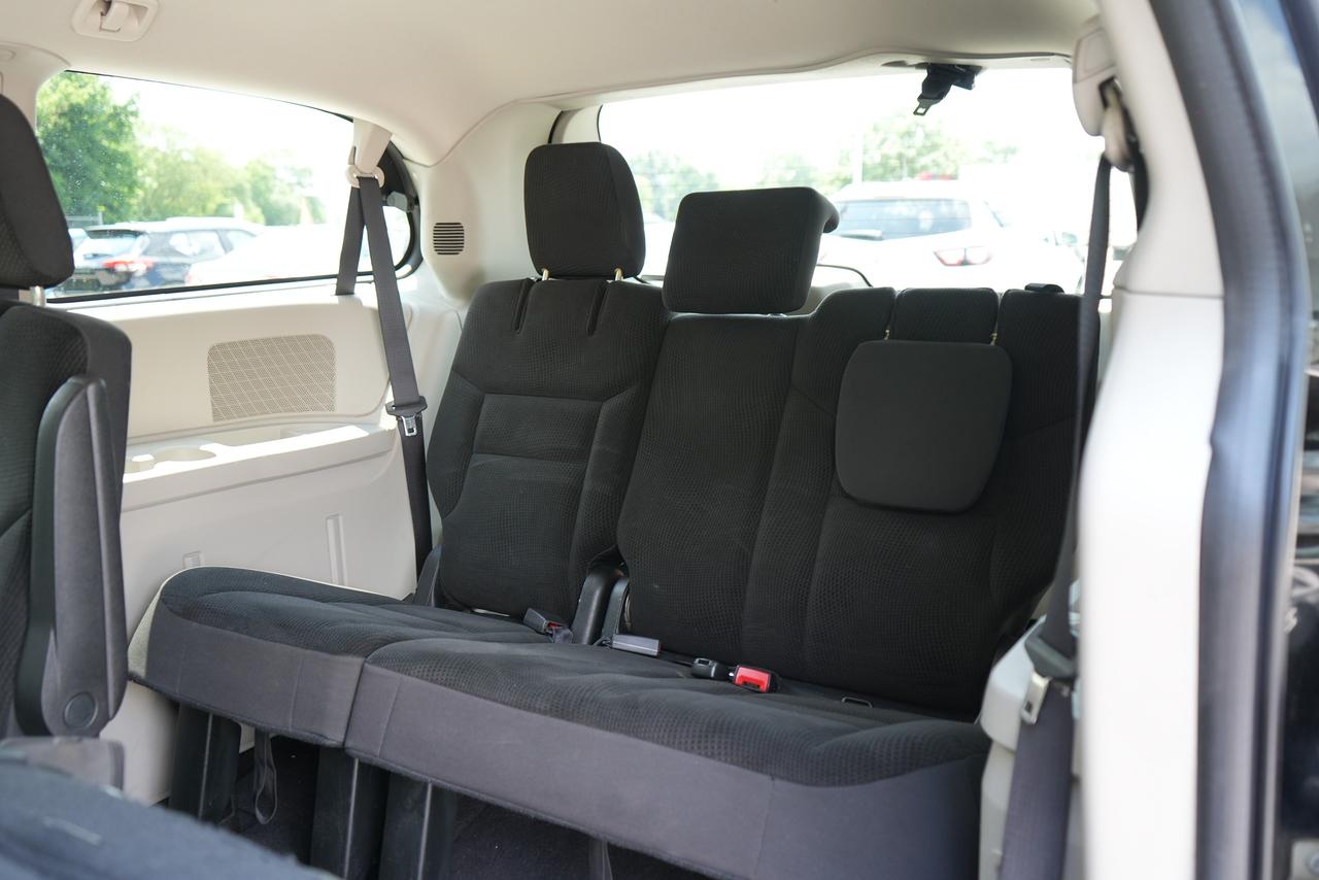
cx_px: 660
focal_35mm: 31
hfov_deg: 60.3
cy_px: 440
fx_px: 1136
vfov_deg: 42.3
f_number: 4
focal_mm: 31
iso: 500
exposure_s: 1/60
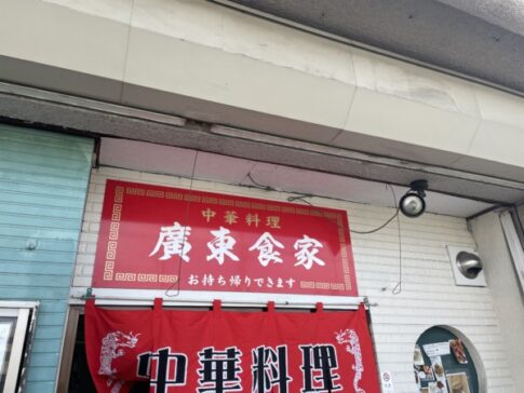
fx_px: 394
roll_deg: +3.1
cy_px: 196
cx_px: 262
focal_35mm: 26
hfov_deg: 67.3
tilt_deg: +25.4
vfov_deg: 53.1
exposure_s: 1/749
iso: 32
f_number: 1.6
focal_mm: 4.2
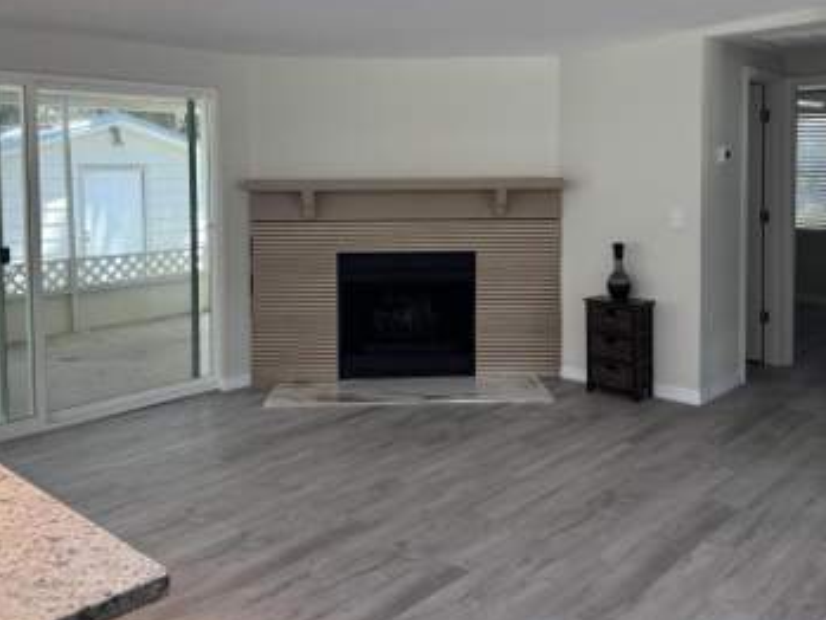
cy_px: 208
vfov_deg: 42.4
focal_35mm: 33
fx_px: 788
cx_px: 412
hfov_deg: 55.3
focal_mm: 6.76
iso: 125
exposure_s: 1/120
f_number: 1.78
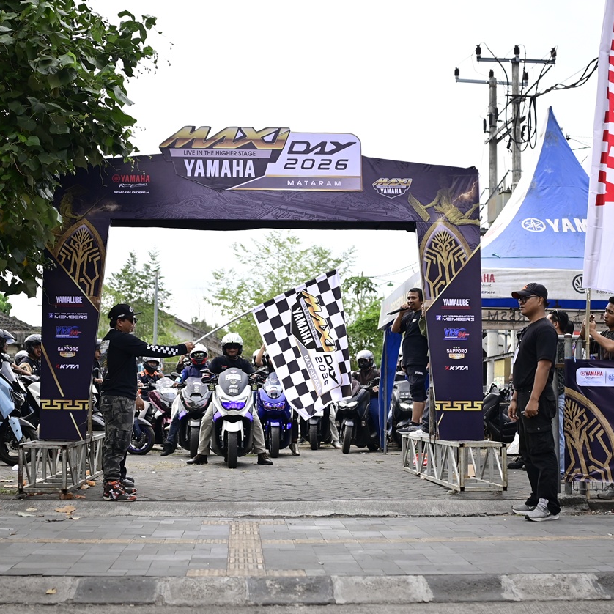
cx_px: 285
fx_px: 963
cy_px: 309
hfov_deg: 35.3
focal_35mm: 48
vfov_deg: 35.4
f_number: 1.7
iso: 100
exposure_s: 1/1250
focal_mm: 25
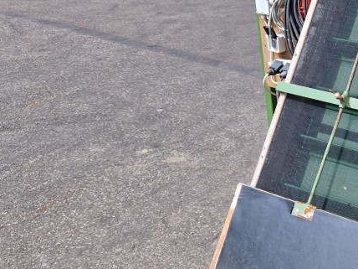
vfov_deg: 26.1
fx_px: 569
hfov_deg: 30.5
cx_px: 411
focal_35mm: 55
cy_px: 215
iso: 50
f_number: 1.8
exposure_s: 1/870
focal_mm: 5.4
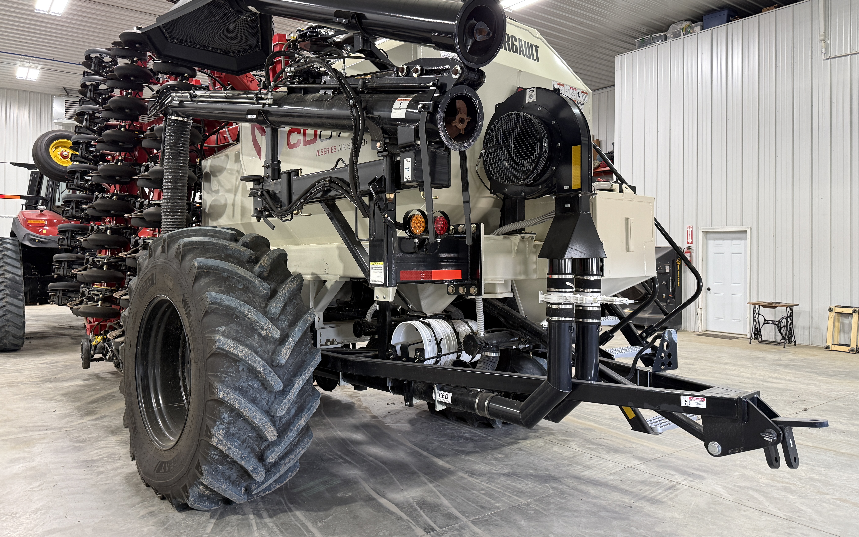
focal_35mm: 26
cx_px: 421
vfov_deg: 47.5
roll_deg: -0.6
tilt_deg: +2.1
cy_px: 241
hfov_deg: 70.4
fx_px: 609
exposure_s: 1/60
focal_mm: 6.76
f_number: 1.78
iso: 250
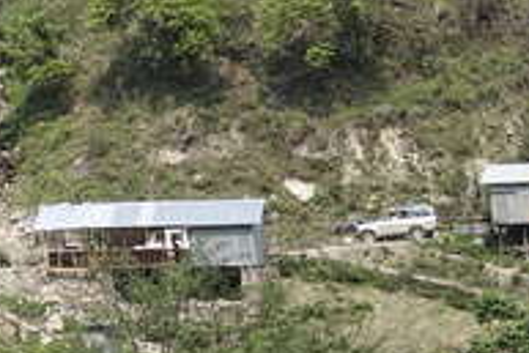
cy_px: 807
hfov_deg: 12.7
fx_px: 2191
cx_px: 899
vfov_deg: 8.5
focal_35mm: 149
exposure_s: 1/500
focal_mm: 8.8
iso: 125
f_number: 4
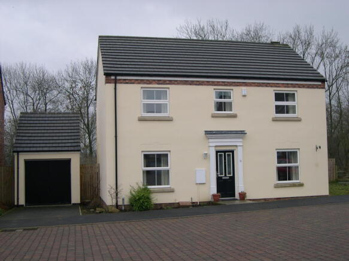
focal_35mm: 42
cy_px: 130
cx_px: 174
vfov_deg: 34.3
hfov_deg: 44.8
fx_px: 423
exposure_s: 1/137
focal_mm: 9
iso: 100
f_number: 2.9
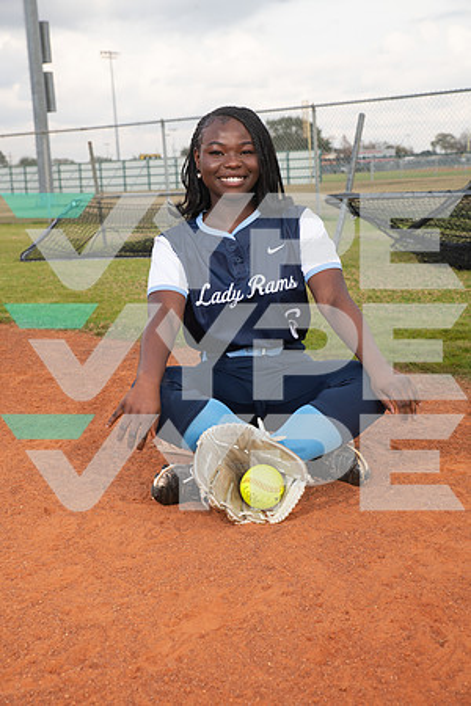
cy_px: 353
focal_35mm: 55
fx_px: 1079
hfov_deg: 24.6
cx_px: 236
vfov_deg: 36.2
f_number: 8
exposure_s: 1/250
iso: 200
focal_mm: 55
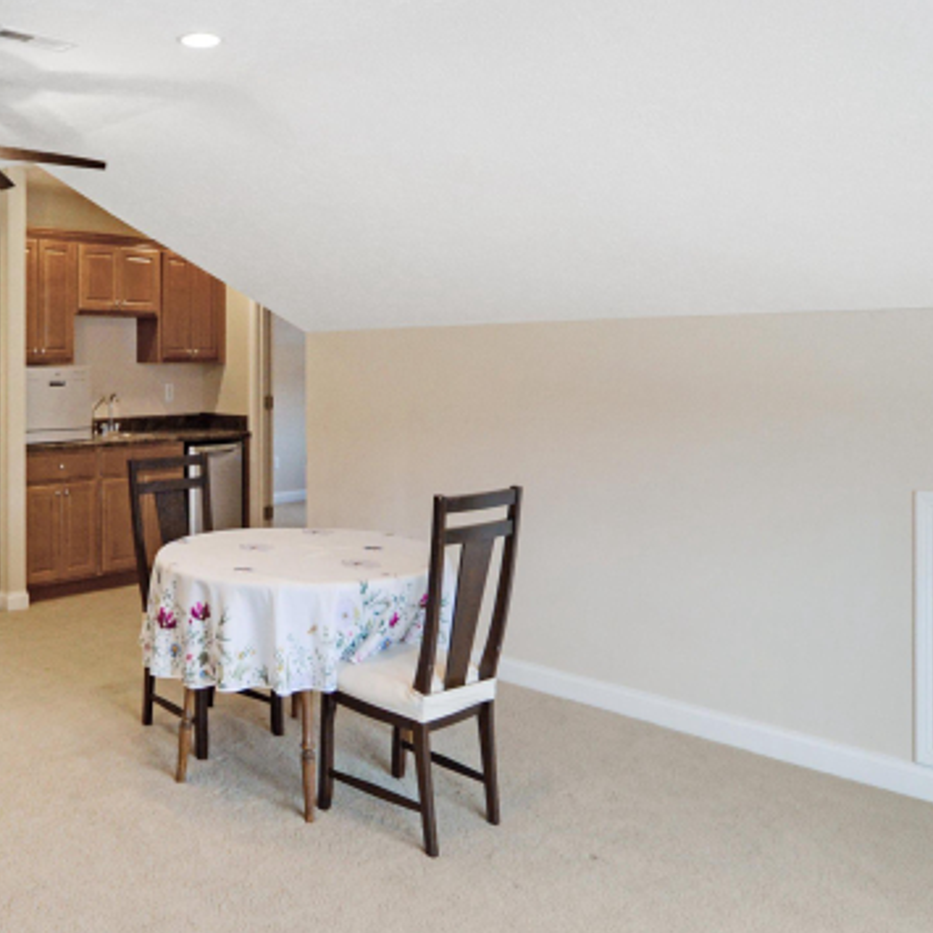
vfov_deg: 59.0
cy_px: 512
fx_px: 823
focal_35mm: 27
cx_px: 247
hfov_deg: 56.5
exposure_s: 1/80
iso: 400
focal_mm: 10
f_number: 4.5
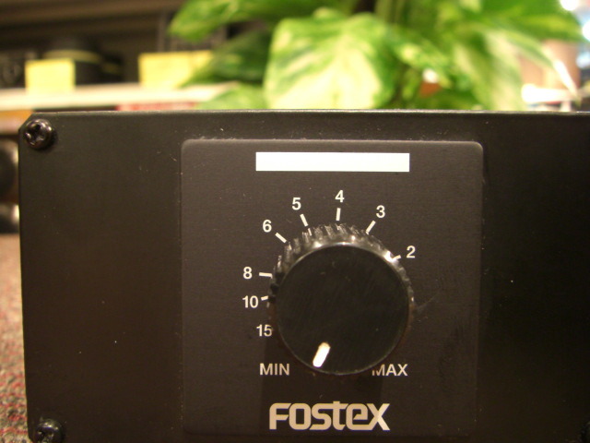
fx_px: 648
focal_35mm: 38
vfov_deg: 37.7
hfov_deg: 49.0
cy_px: 222
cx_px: 295
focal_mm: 6.3
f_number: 3.4
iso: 200
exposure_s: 1/4
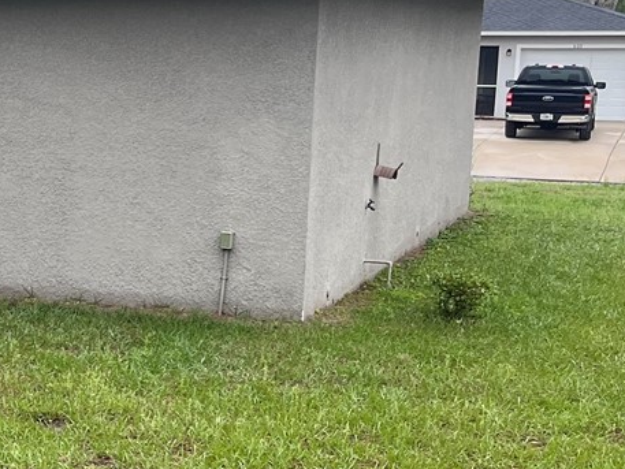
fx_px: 1643
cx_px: -298
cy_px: 293
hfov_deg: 19.0
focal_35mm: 91
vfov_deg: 16.2
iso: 50
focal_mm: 5.1
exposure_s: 1/558
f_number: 1.6
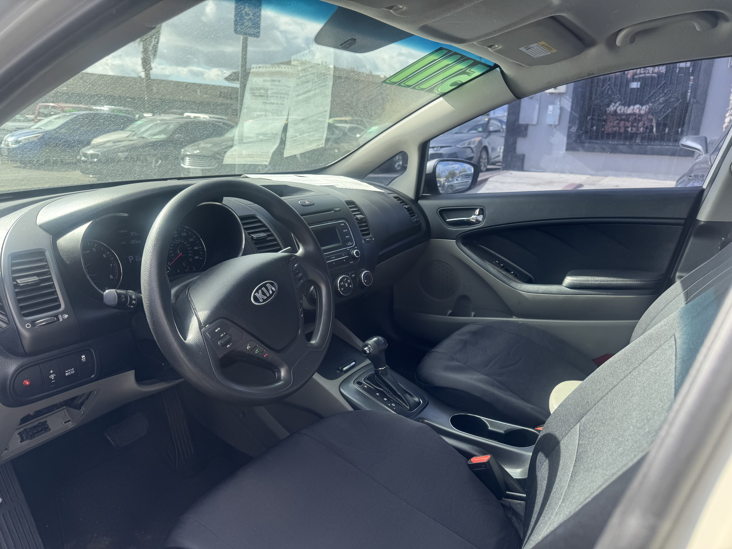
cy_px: 274
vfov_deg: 56.8
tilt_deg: -16.7
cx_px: 366
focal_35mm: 24
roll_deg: -1.0
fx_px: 508
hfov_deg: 71.6
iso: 80
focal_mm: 6.76
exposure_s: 1/747
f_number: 1.78
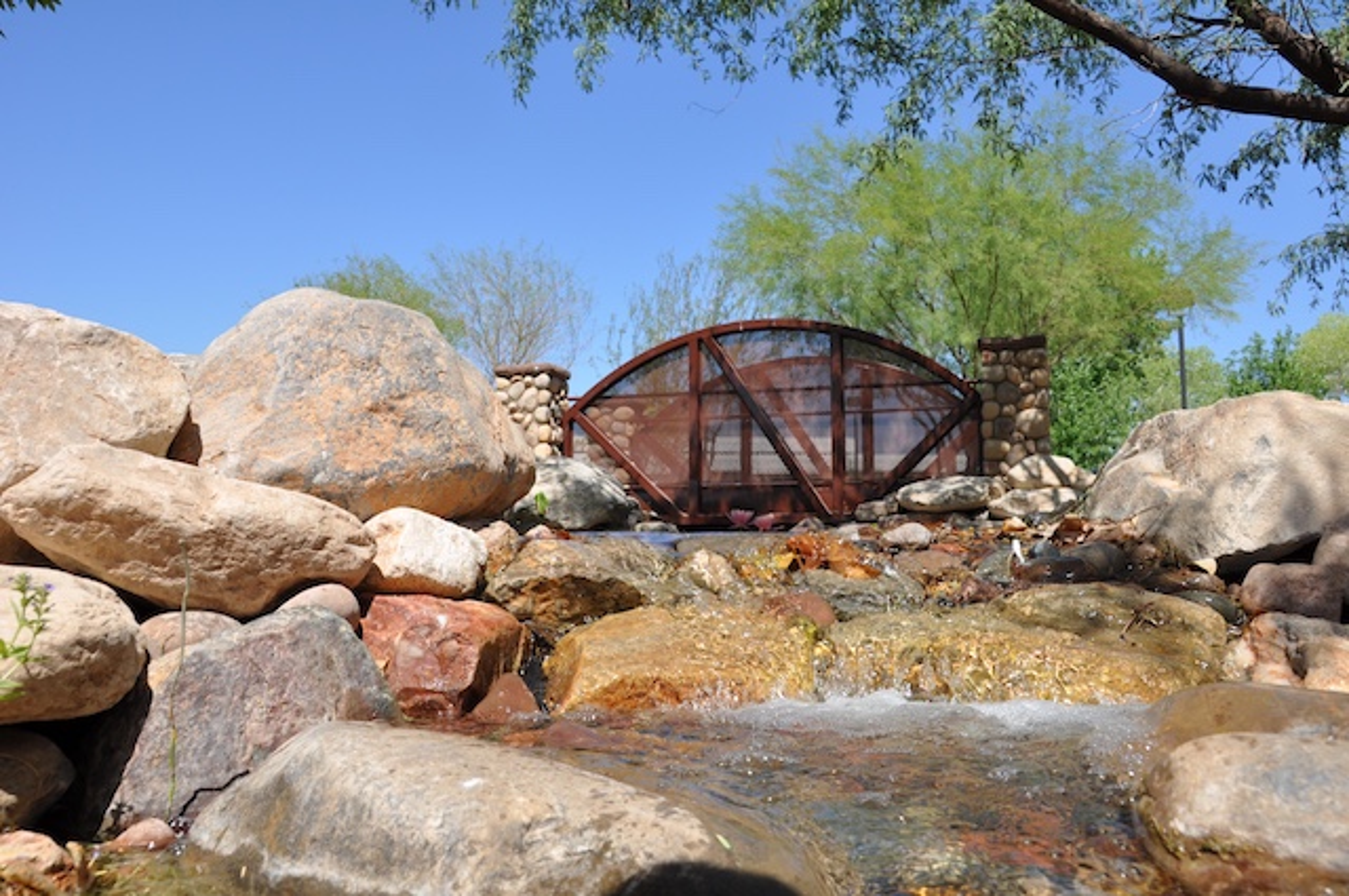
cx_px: 674
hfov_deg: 62.0
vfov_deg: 43.5
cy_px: 448
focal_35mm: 30
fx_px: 1123
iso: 200
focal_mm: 20
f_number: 9
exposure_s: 1/320
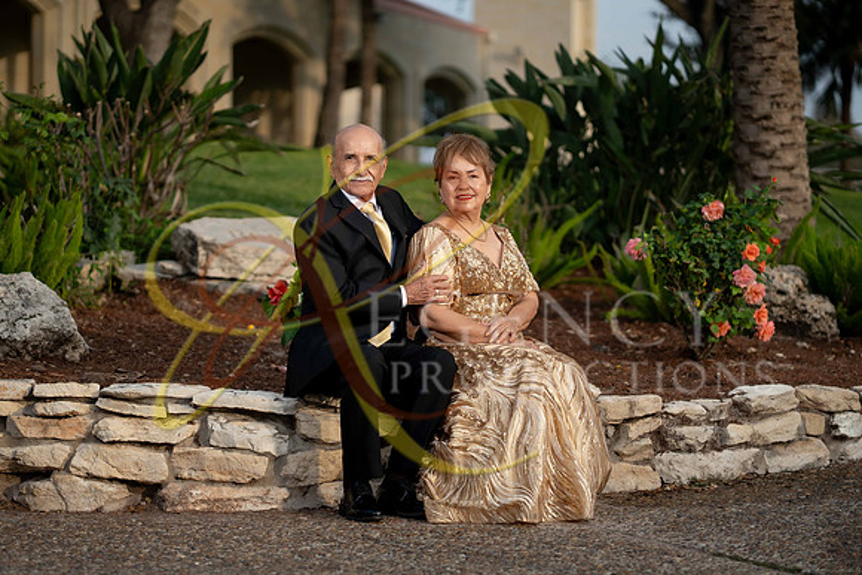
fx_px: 2036
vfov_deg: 16.1
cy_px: 288
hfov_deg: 23.9
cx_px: 431
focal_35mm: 85
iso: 200
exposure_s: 1/2500
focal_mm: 85
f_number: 2.2
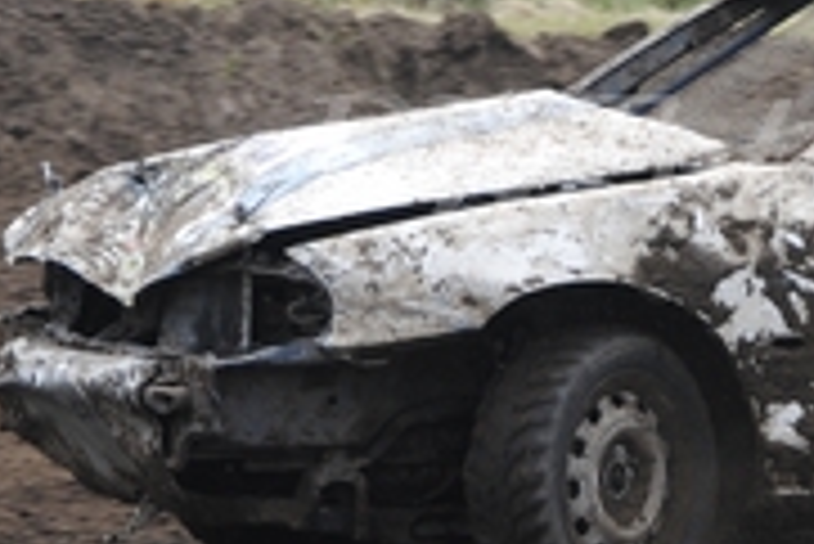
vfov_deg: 2.9
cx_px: 890
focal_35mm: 478
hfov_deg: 4.3
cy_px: 162
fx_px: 10816
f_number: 5.3
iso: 220
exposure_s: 1/500
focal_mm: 90
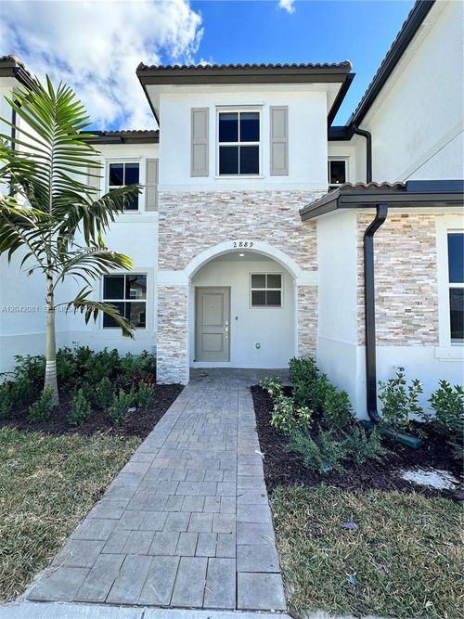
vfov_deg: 102.1
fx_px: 250
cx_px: 232
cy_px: 310
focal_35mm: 14
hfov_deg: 85.7
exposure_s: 1/734
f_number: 2.2
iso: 40
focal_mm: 2.22
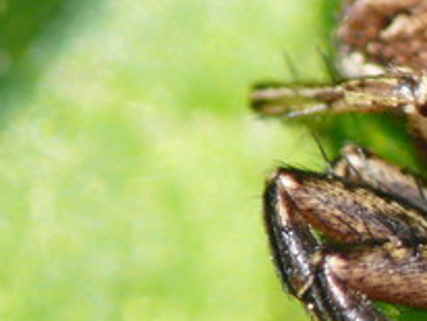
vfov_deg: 0.9
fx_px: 21427
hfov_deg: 1.1
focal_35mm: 1735
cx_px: 702
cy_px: 168
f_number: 5.6
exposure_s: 1/640
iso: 200
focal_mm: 88.8
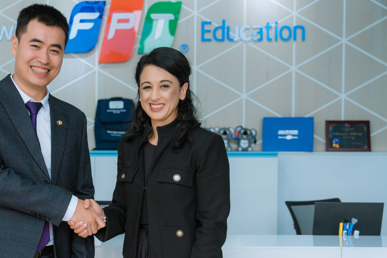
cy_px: 170
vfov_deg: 21.1
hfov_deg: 30.8
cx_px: 100
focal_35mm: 64
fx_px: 690
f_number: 3.5
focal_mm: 42.1
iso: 500
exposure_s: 1/200
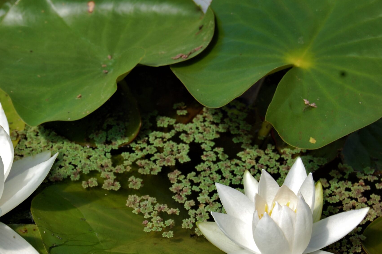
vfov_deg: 13.1
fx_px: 1103
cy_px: 188
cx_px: 104
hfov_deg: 19.5
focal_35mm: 104
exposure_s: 1/320
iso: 200
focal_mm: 46
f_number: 9
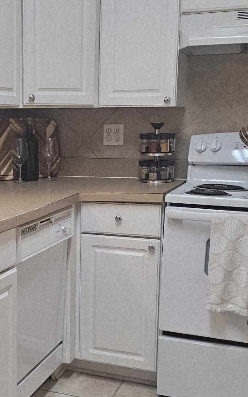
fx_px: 606
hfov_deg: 22.8
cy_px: 221
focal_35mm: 56
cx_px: 44
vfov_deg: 36.2
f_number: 1.7
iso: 200
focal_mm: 6.3
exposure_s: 1/120
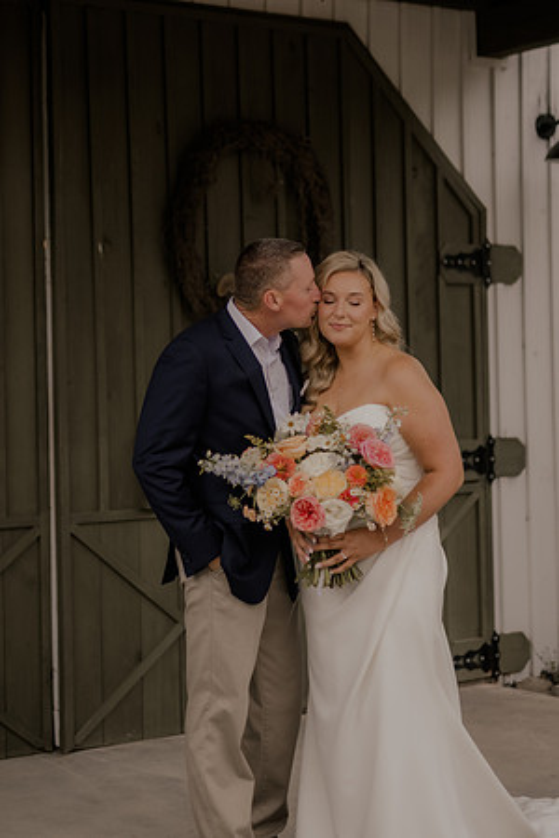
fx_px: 1747
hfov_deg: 18.2
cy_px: 419
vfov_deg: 27.0
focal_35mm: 75
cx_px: 280
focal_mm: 50
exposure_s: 1/4000
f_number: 1.8
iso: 1000
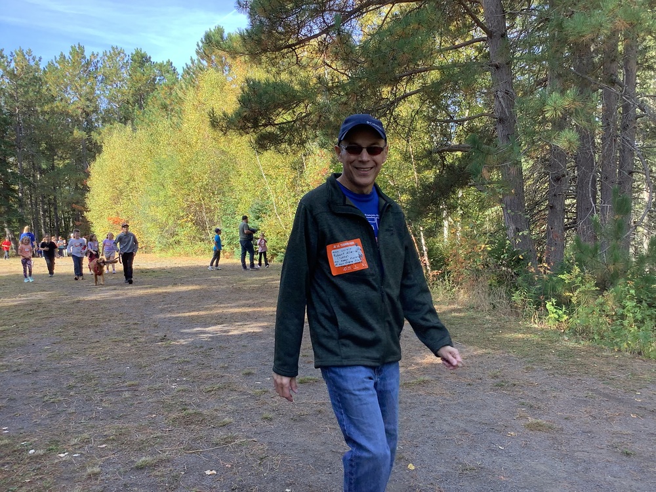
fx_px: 587
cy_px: 246
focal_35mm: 31
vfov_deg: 45.4
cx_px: 328
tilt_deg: -3.8
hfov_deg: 58.4
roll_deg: +2.6
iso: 25
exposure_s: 1/120
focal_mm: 3.3
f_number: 2.4
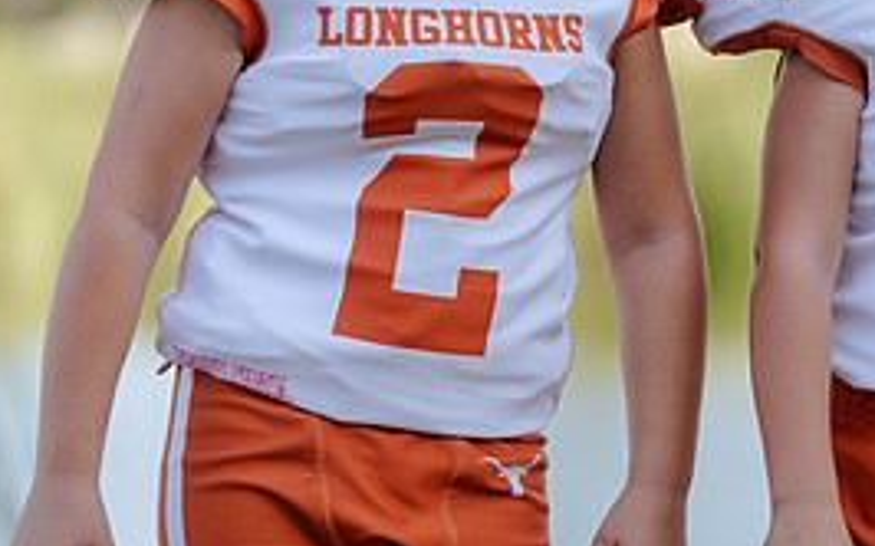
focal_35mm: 305
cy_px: 38
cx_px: 786
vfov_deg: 4.3
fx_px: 7270
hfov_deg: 6.9
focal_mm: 126
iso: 125
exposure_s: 1/320
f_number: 3.2
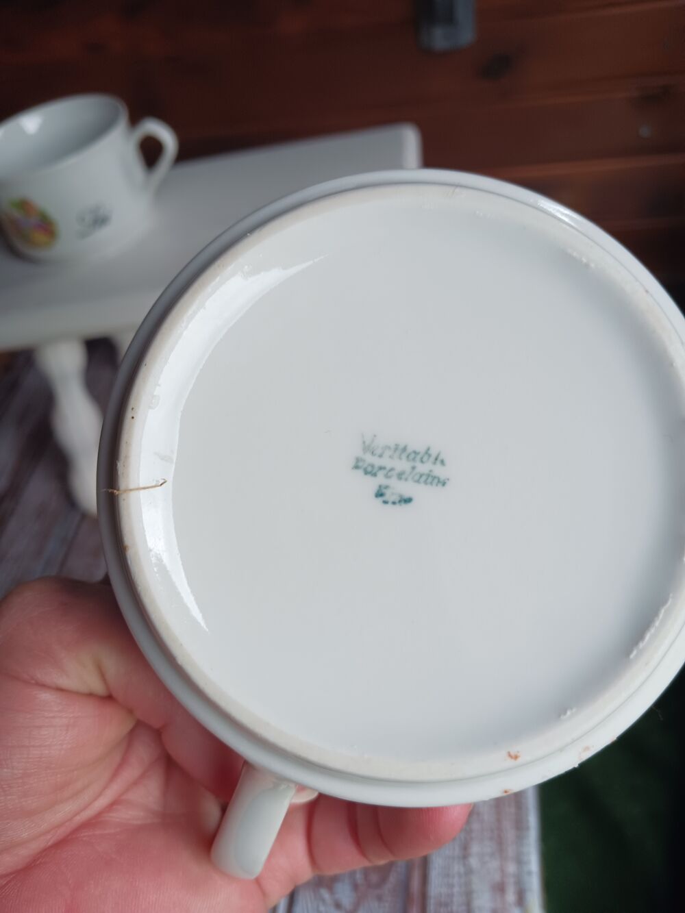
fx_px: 712
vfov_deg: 65.3
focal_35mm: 27
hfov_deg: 51.4
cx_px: 342
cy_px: 456
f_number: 1.8
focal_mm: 4
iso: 160
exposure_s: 1/50
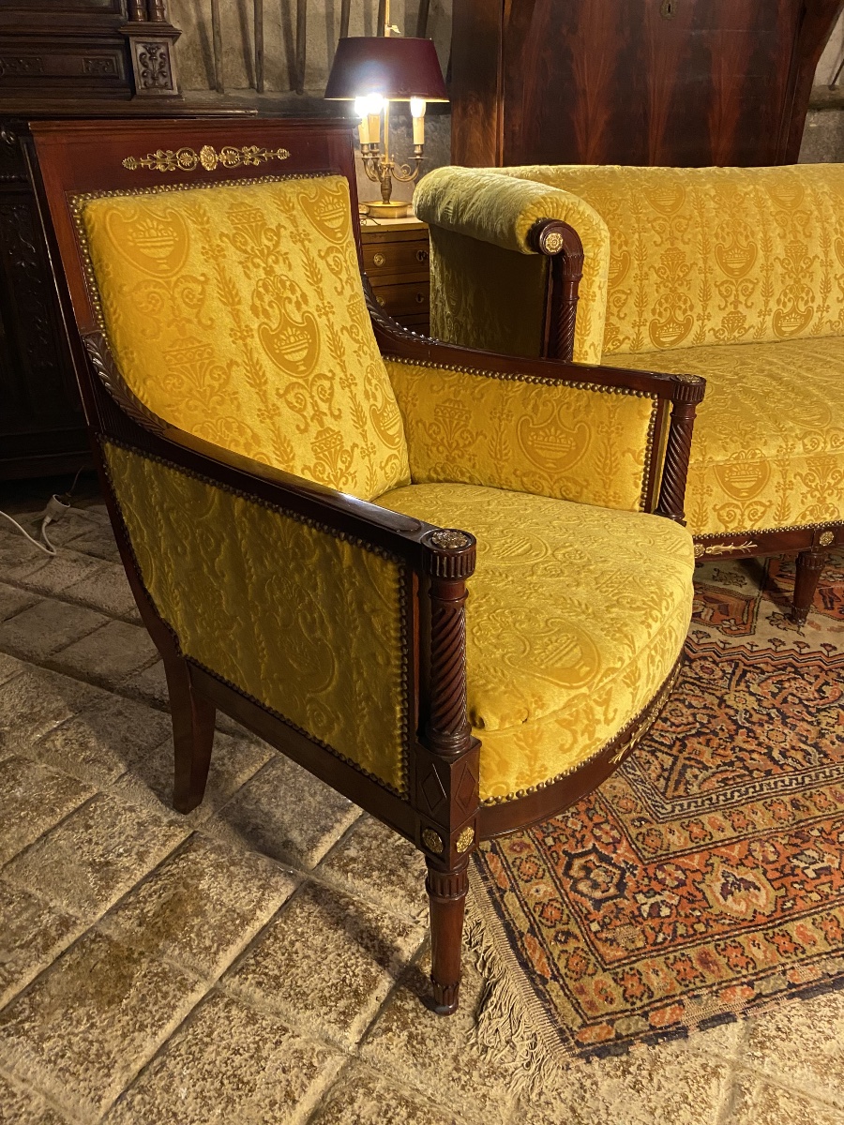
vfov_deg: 67.3
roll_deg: +0.6
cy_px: 562
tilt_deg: -25.0
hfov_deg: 53.1
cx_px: 422
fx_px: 845
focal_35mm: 26
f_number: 1.8
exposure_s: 1/33
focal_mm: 4.25
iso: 500
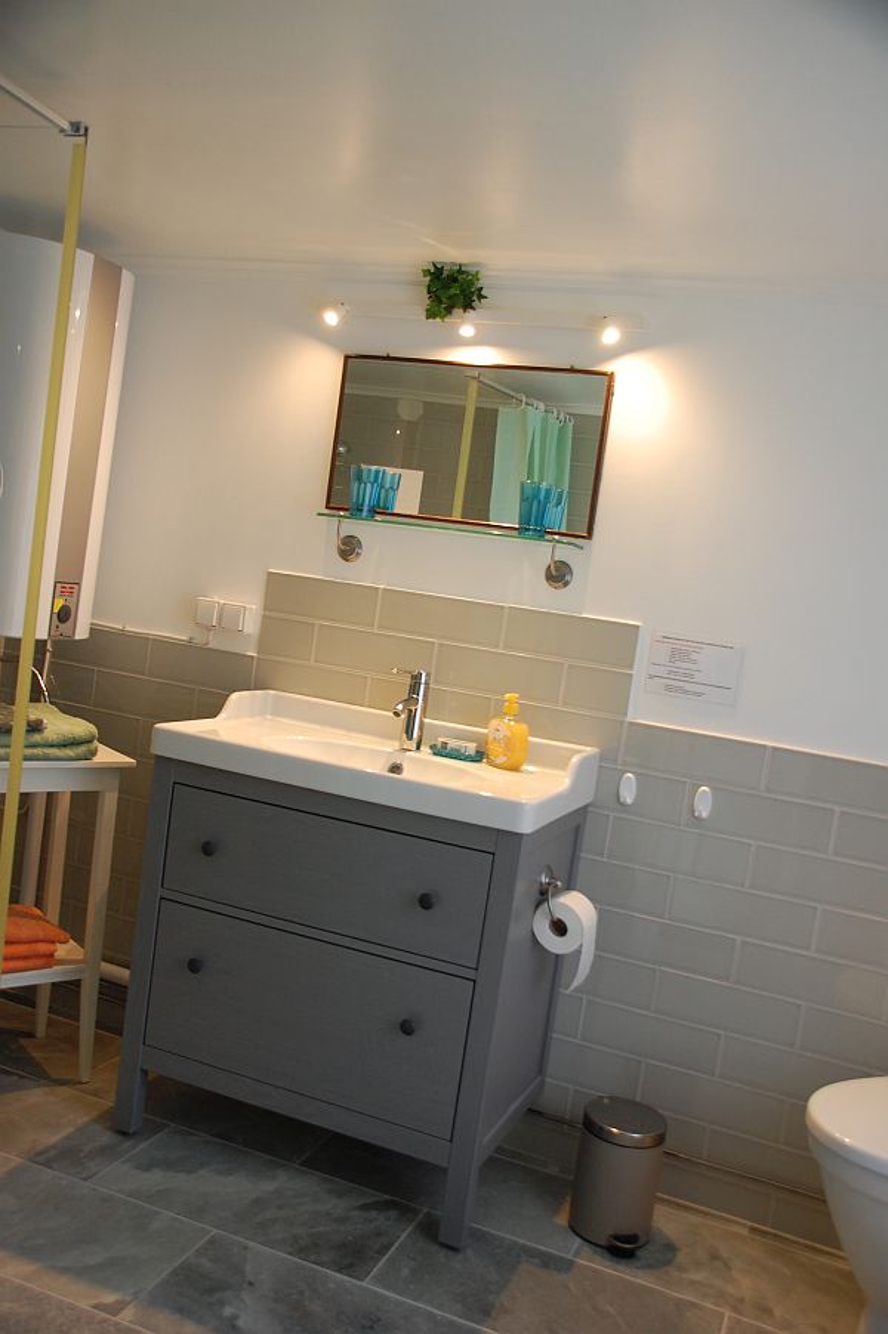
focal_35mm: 33
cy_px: 667
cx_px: 444
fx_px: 1223
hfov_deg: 39.9
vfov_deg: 57.3
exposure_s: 1/40
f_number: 3.8
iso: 400
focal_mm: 22
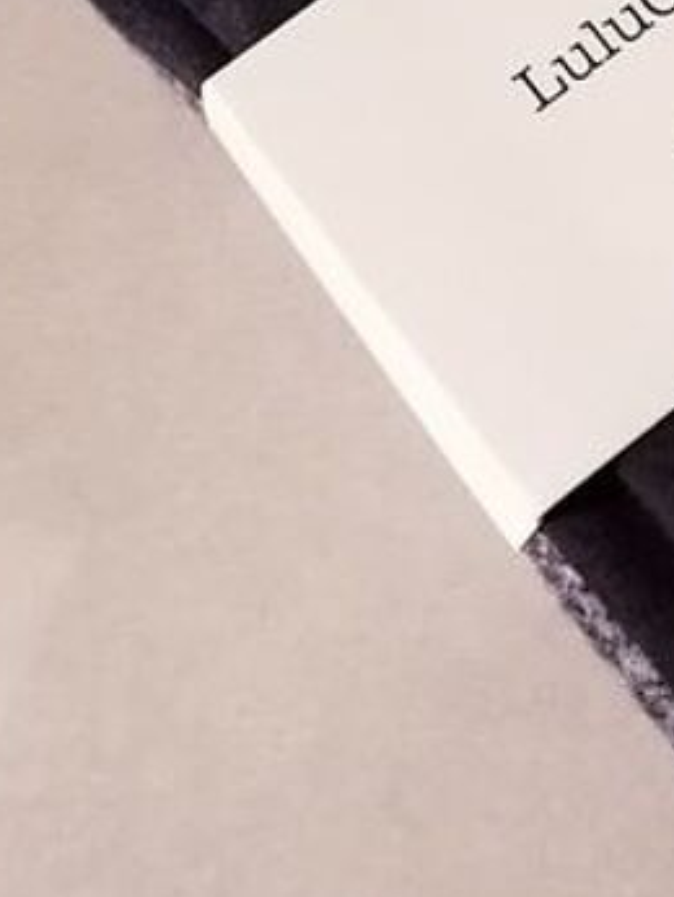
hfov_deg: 13.7
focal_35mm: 104
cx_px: 889
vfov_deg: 18.7
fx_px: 2697
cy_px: 170
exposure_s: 1/16.7
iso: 1000
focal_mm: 4.75
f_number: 1.8
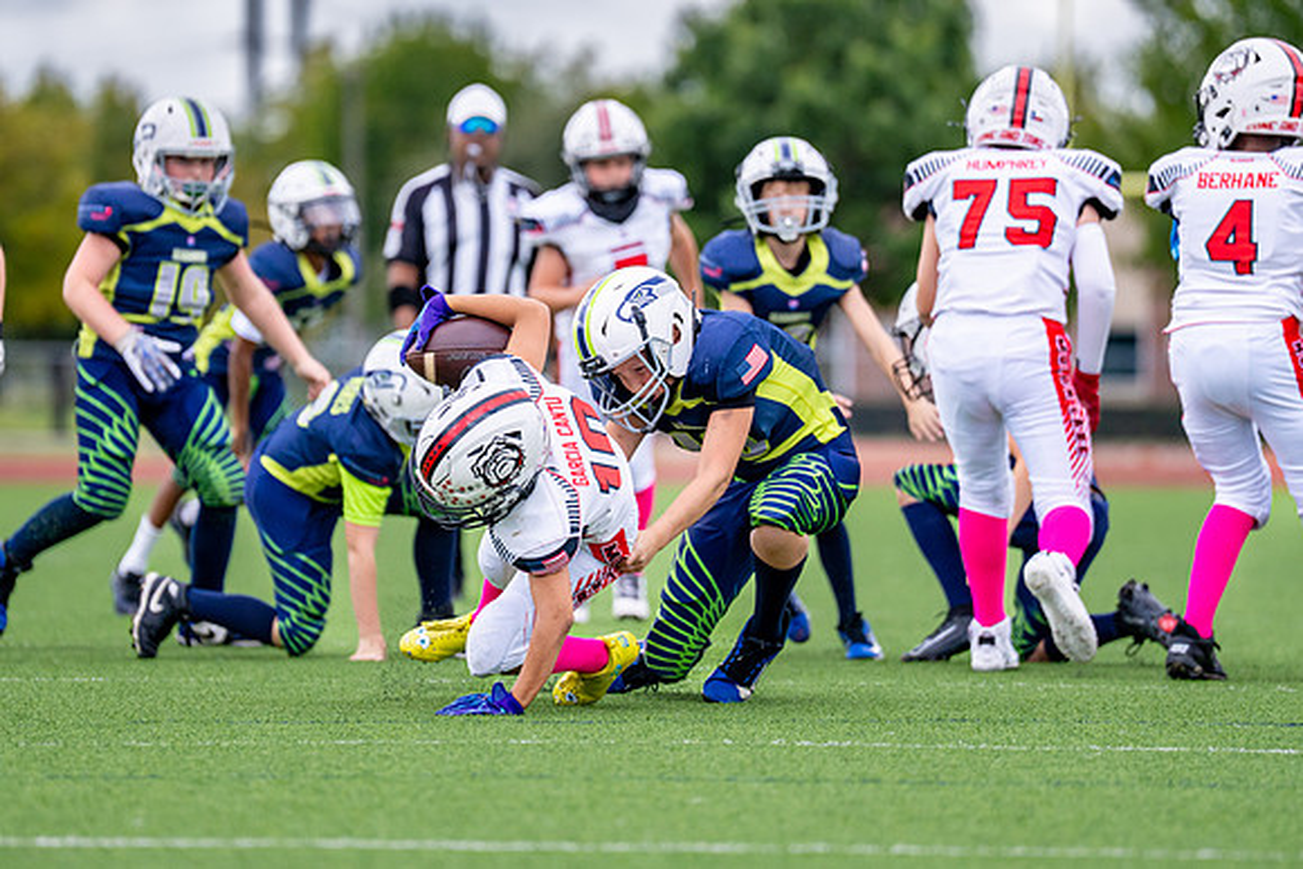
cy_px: 337
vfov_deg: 4.5
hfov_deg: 6.8
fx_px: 11020
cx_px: 530
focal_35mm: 304
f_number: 2.8
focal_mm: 200
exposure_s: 1/2500
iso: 320
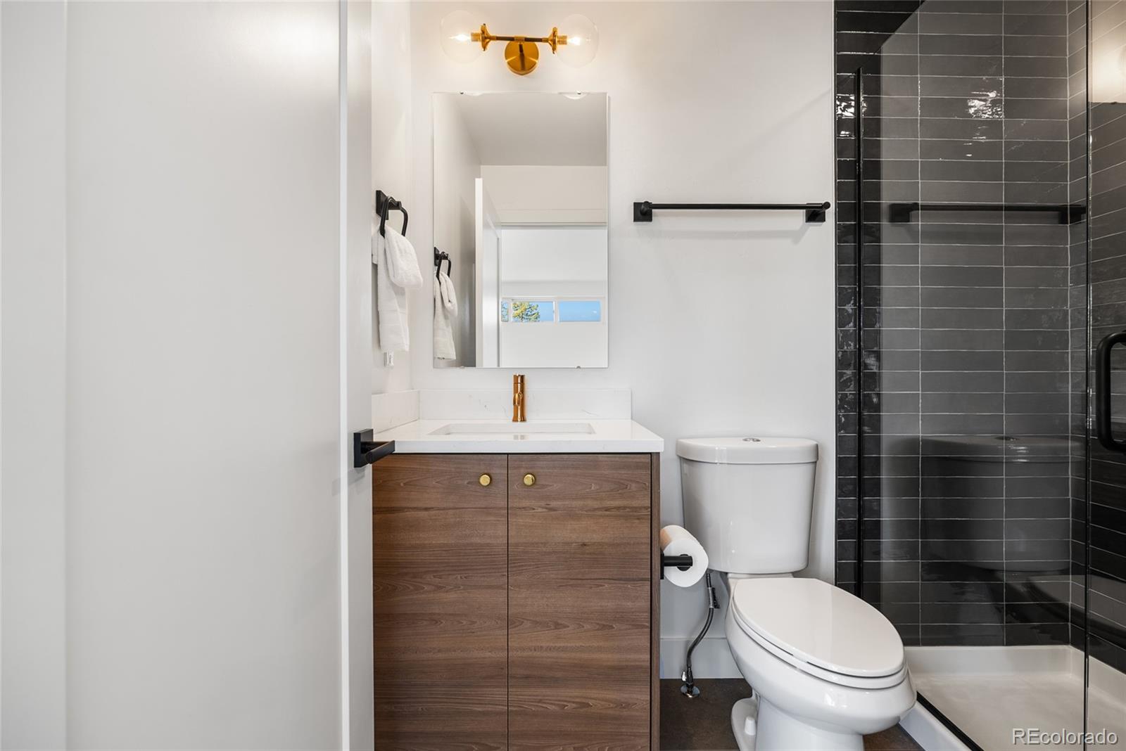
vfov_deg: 73.8
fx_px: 501
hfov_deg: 96.7
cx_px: 563
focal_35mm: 16
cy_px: 376
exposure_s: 1/2
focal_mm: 16
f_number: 8
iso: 200
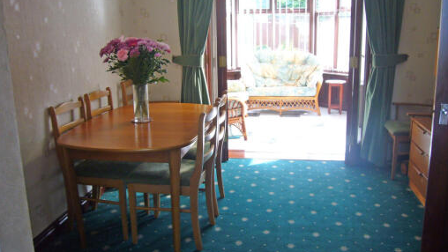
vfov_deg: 33.7
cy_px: 124
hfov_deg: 56.6
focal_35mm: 35
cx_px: 221
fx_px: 416
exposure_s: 1/50
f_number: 2.8
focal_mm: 4.6
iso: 80
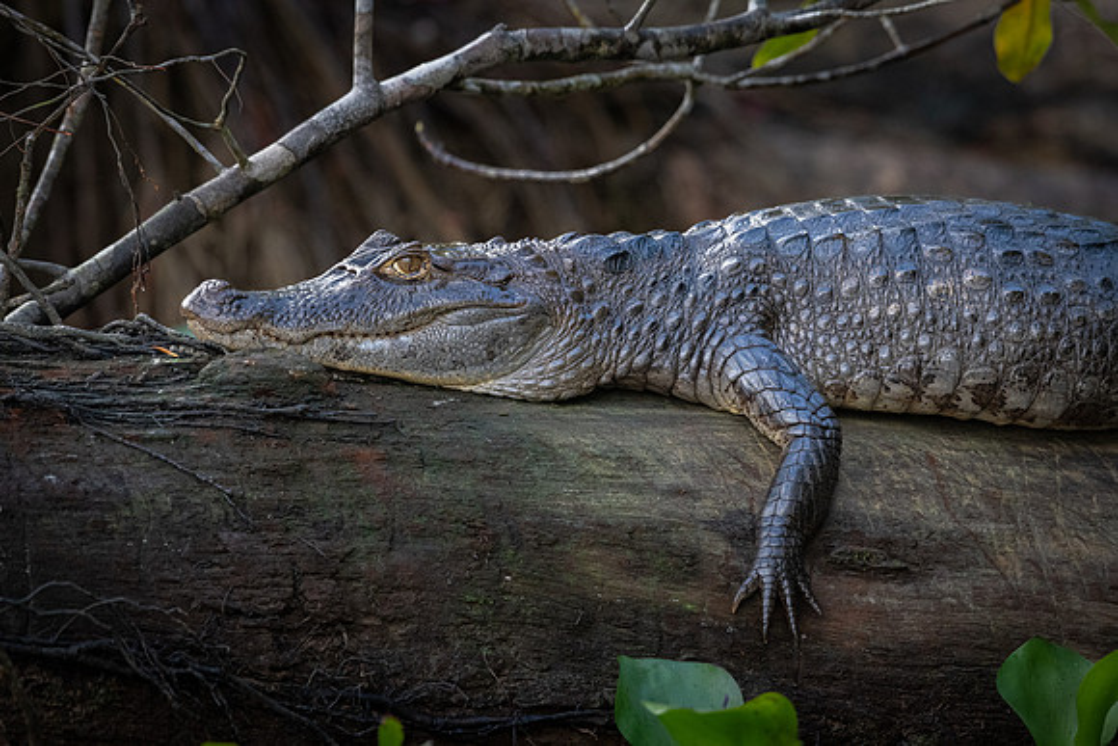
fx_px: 12114
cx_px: 559
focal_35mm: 390
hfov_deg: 5.3
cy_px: 373
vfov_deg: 3.5
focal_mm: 390
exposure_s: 1/400
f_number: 7.1
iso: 3200
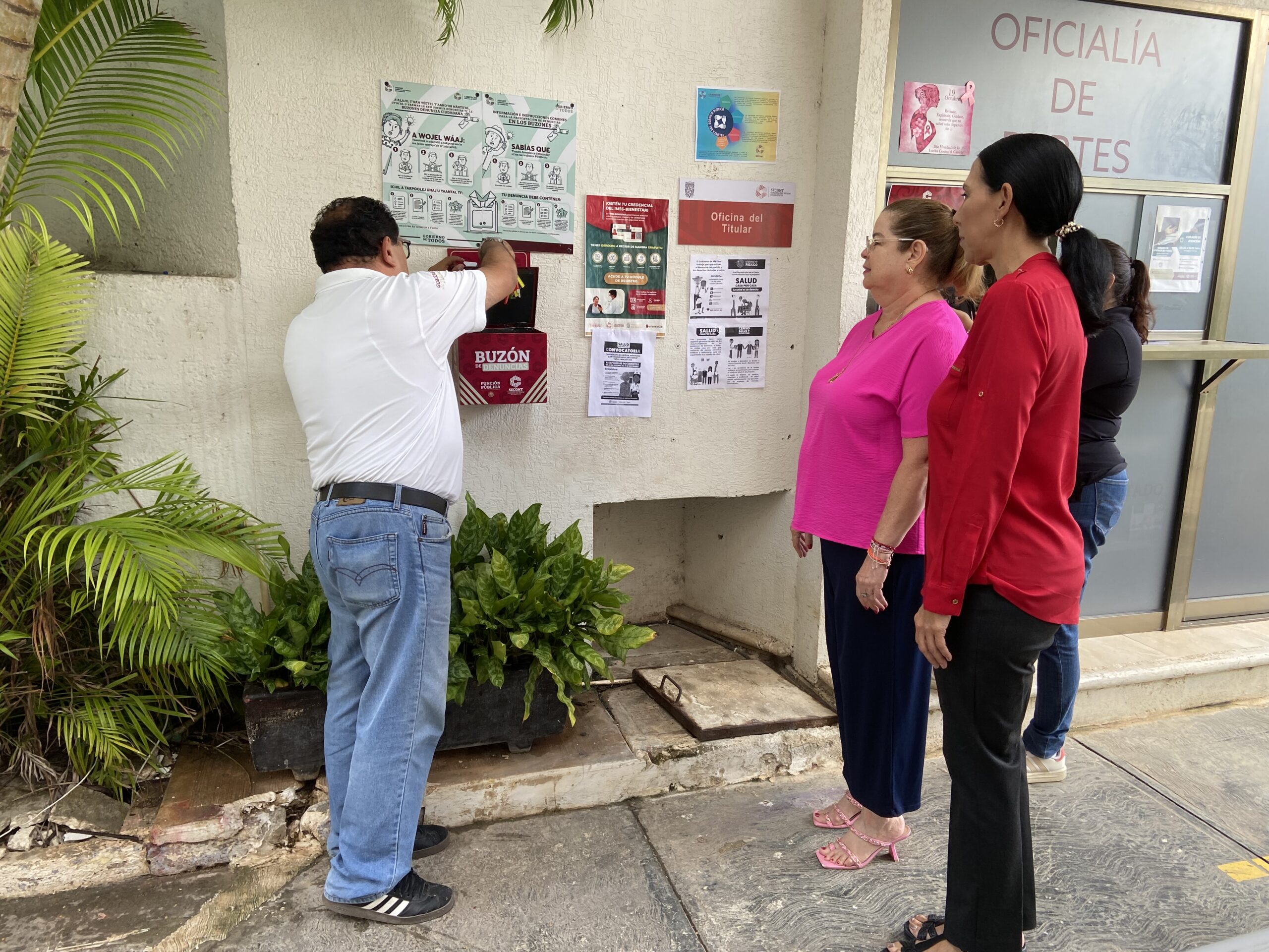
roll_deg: -1.4
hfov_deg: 67.3
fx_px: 953
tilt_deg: -12.2
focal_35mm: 26
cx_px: 634
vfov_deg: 53.1
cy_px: 476
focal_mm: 4.25
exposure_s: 1/121
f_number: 1.8
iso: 50
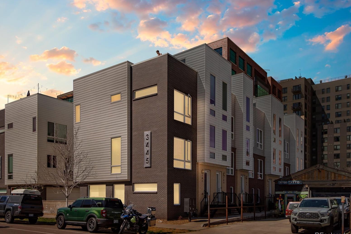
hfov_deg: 61.9
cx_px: 170
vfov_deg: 43.6
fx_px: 292
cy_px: 119
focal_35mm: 30
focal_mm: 29
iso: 320
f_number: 9
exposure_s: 1/640
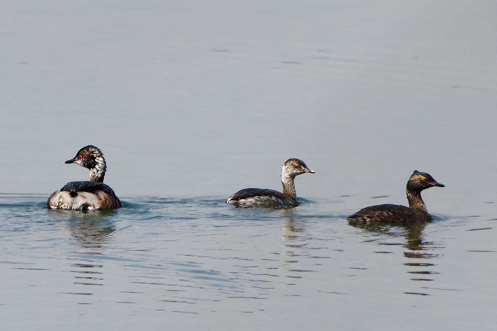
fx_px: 11768
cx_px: 216
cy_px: 181
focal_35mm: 853
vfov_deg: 1.6
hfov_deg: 2.4
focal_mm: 500
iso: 180
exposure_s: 1/1250
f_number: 7.1
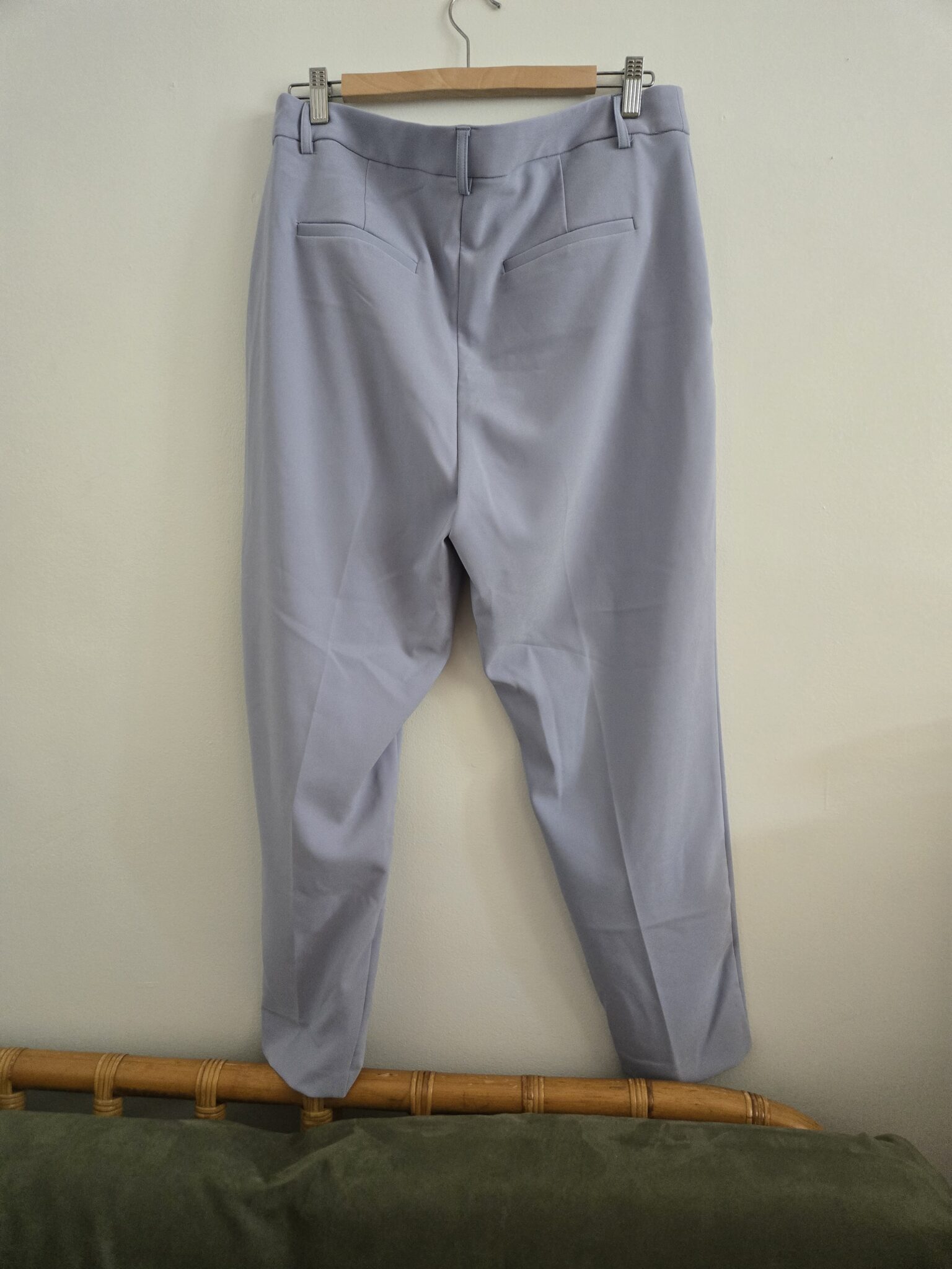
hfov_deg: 58.9
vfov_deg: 73.9
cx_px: 476
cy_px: 634
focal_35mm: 23
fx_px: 843
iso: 800
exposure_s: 1/120
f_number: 1.8
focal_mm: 5.4
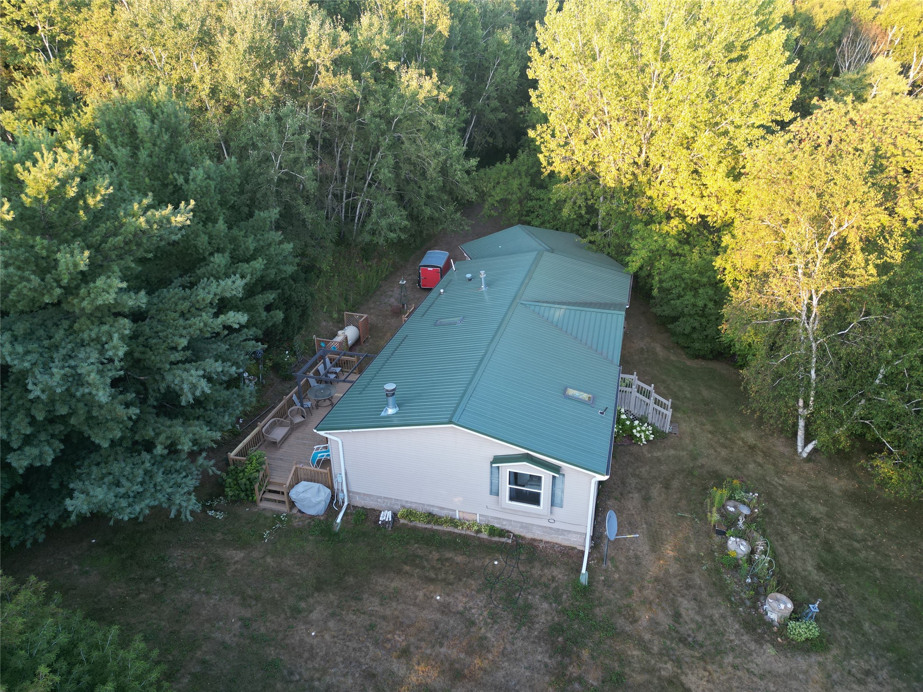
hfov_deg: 71.6
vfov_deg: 56.8
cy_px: 346
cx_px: 462
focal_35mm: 24
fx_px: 640
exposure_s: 1/120
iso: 130
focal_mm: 6.72
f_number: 1.7
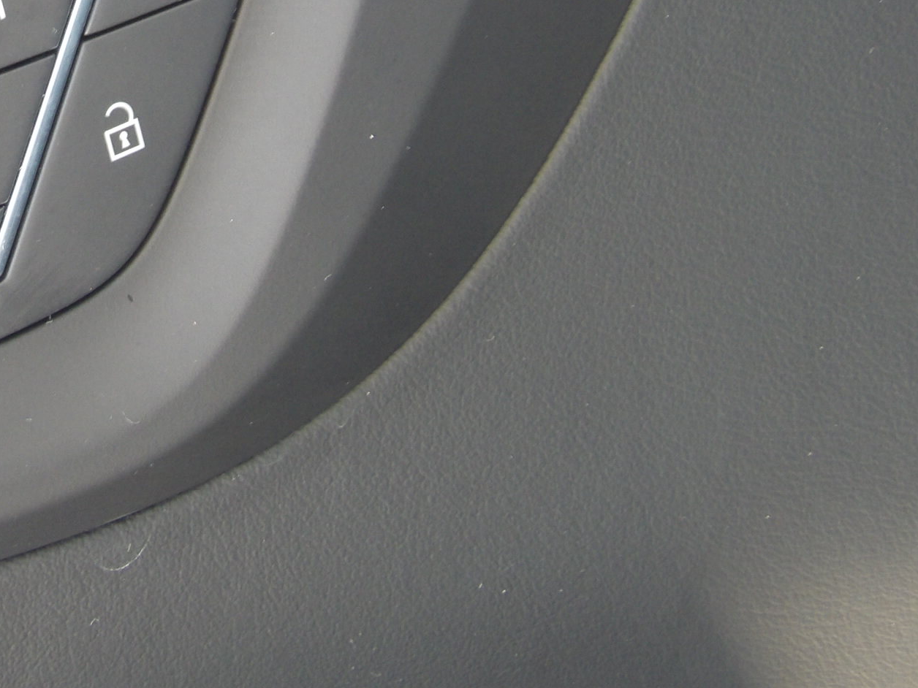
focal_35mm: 128
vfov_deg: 11.5
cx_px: 31
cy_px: 14
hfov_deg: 15.2
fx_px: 3394
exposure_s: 1/20
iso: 229
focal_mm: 11.1
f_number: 4
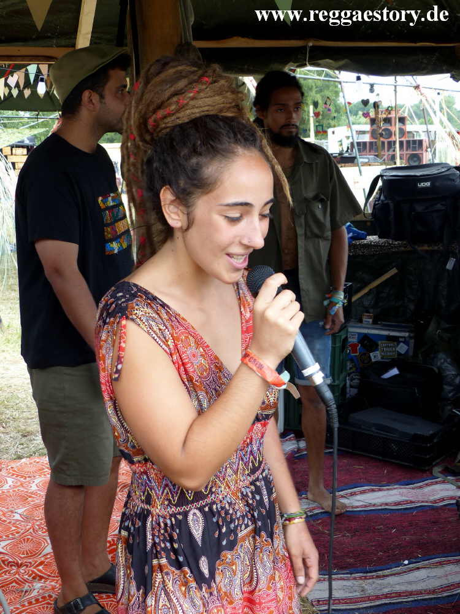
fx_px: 833
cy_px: 307
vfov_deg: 40.4
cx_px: 230
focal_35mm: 47
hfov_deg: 30.9
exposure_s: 1/100
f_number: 2.8
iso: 100
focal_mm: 8.4
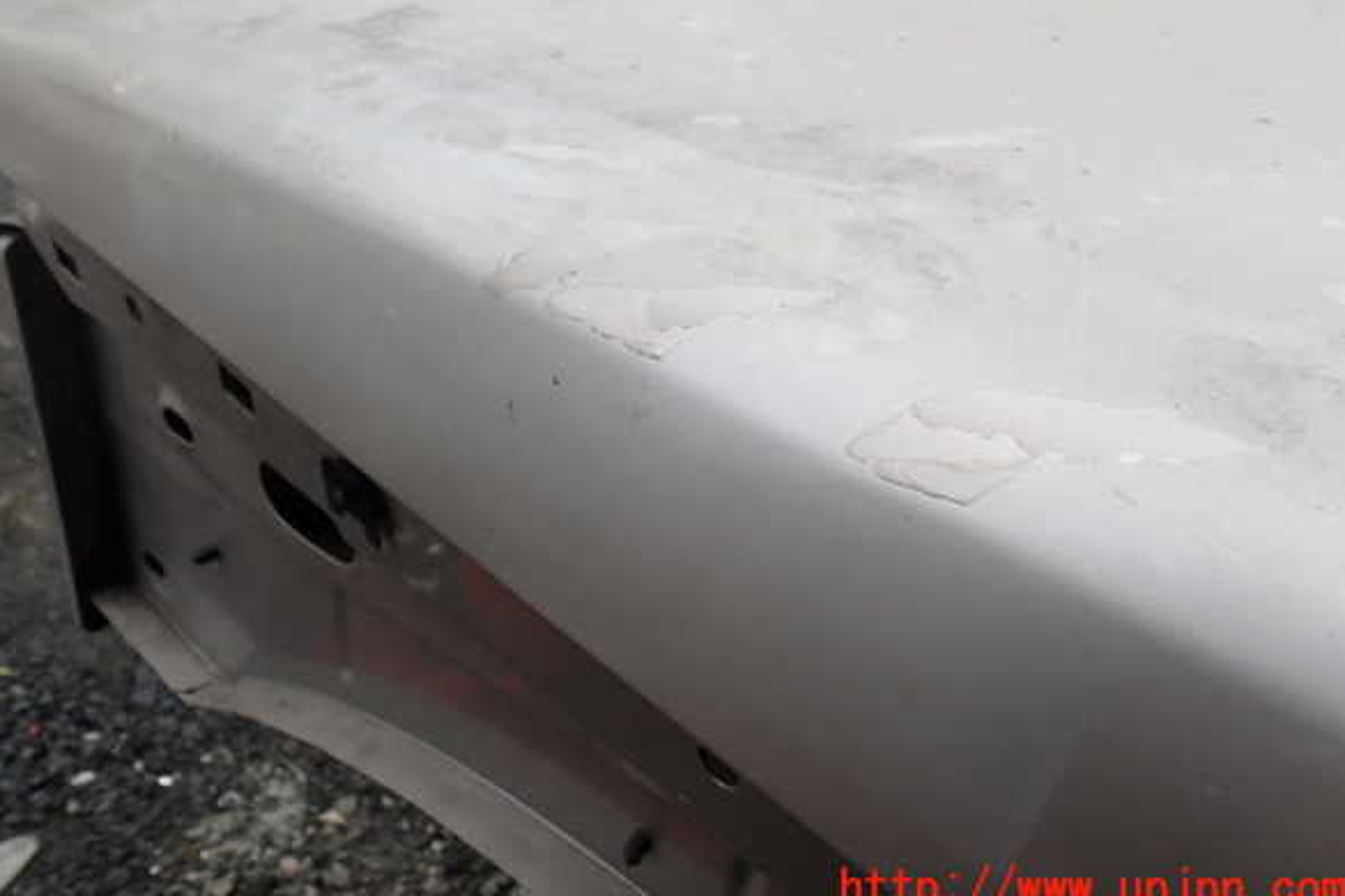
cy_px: 402
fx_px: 1195
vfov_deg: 41.1
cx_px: 669
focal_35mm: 32
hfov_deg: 58.7
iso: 100
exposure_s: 1/200
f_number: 3.2
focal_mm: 5.4
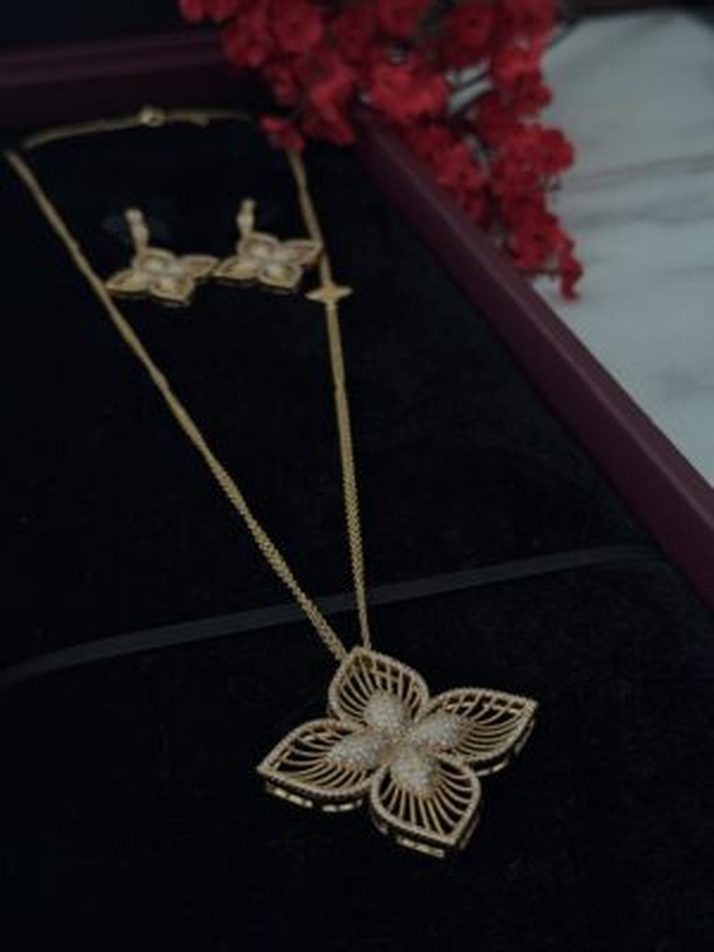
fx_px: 1320
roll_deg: +2.1
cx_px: 357
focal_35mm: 48
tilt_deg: -31.9
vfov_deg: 39.7
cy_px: 476
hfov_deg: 30.3
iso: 160
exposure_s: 1/60
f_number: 1.78
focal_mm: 6.76
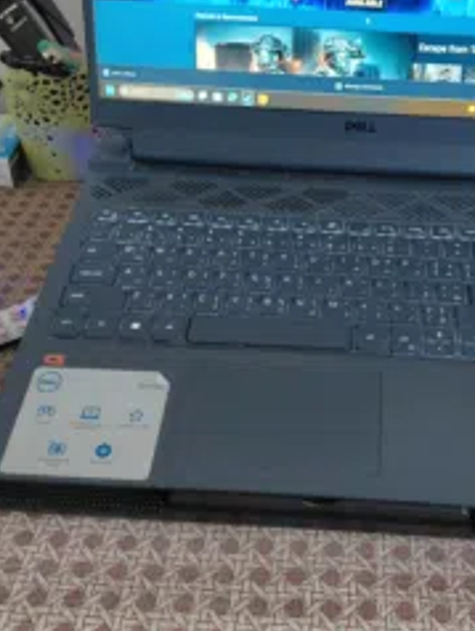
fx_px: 767
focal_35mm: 42
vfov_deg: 44.6
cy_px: 265
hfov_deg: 33.9
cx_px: 340
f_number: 1.8
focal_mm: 4.69
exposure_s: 1/24
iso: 400
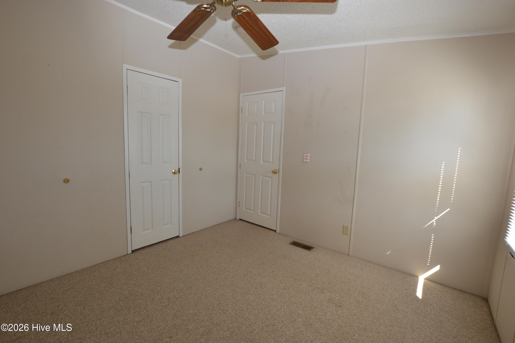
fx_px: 214
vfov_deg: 77.2
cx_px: 258
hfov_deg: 100.4
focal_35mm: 15
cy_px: 172
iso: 400
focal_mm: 10
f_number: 5.6
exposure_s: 1/125
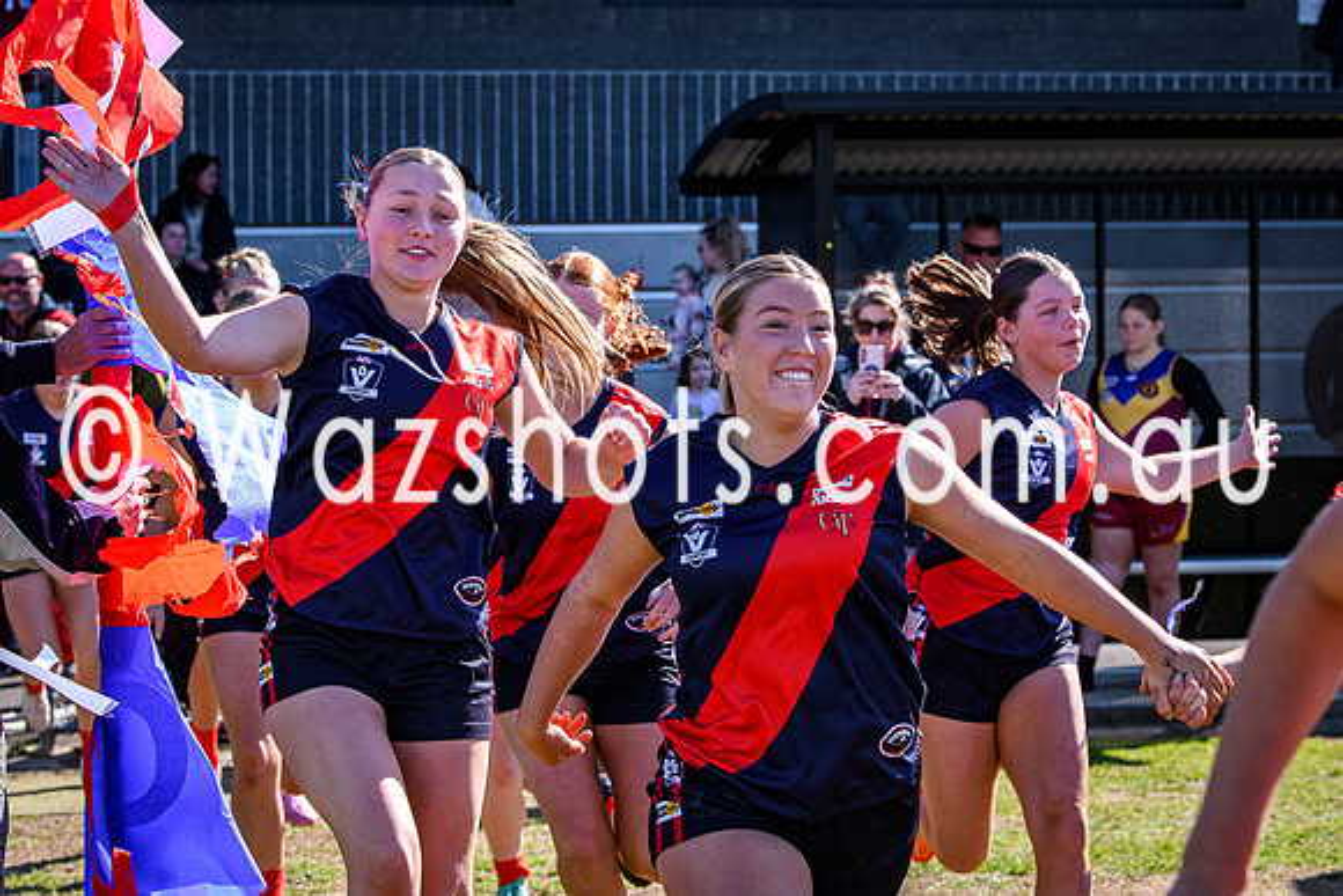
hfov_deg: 16.3
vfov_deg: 10.9
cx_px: 714
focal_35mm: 125
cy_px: 390
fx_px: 4682
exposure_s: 1/1600
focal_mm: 70
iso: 720
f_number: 5.6
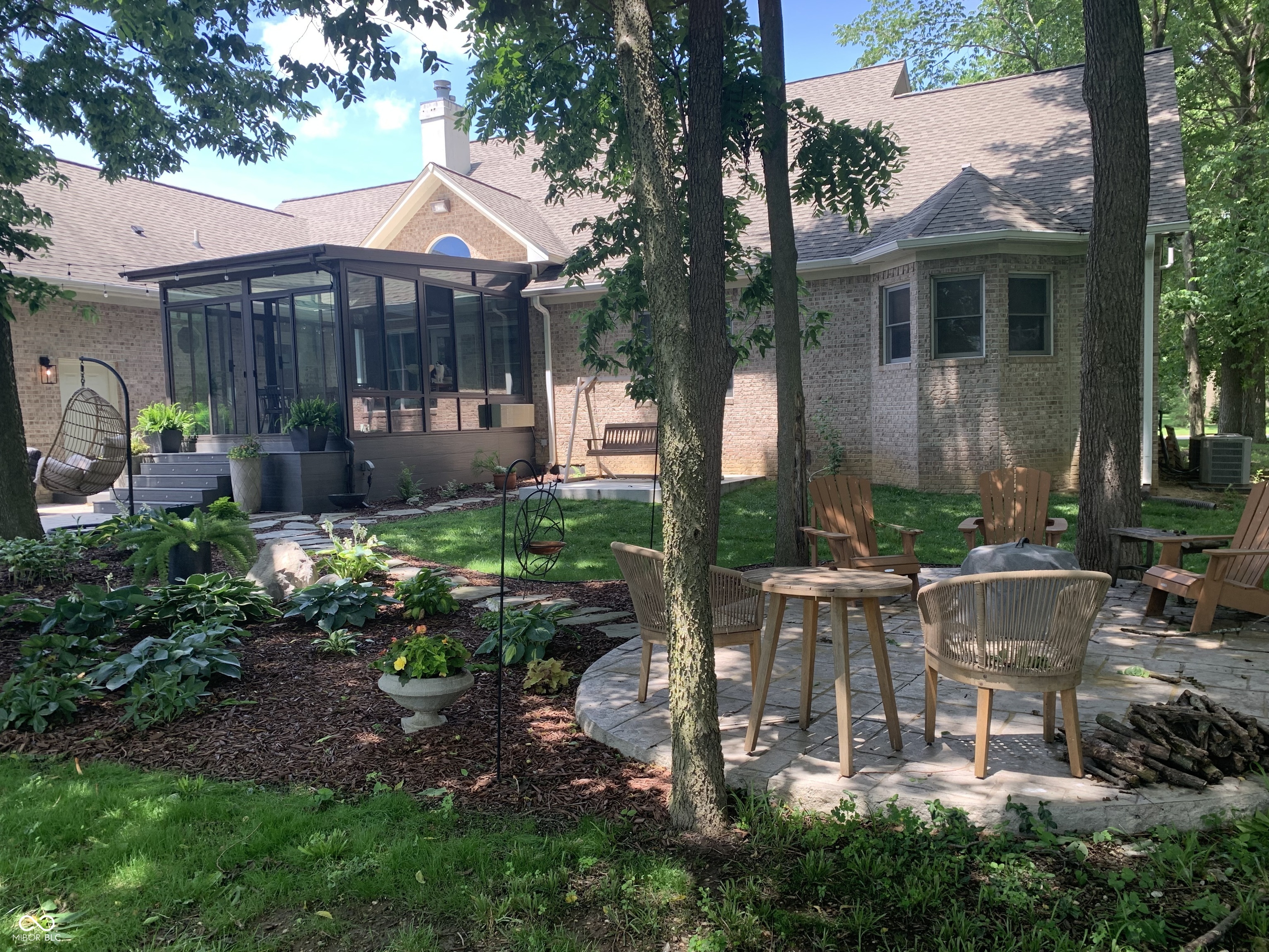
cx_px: 634
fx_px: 953
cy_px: 476
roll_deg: +1.3
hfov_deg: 67.3
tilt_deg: -2.0
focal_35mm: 26
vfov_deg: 53.1
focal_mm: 4.25
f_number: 1.8
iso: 25
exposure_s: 1/159
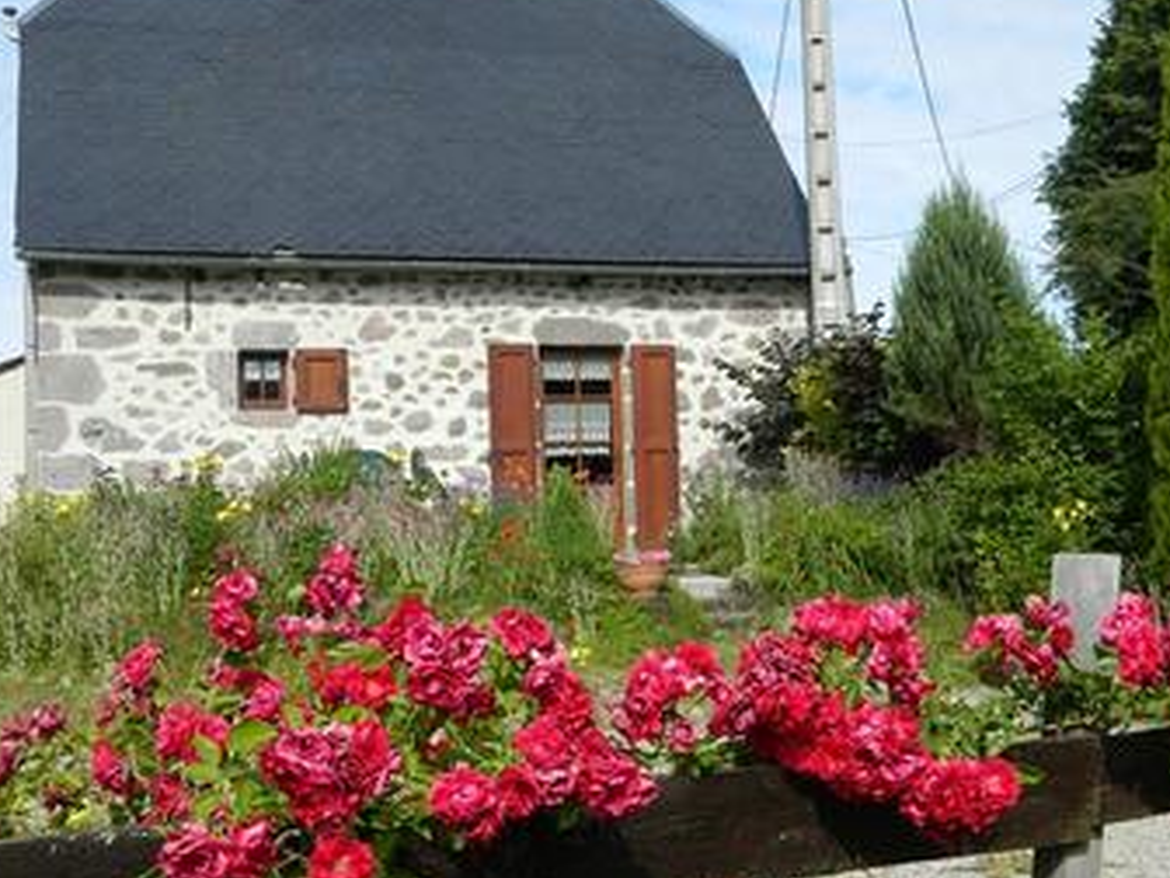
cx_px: 759
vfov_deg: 24.0
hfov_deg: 31.5
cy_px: 434
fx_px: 2062
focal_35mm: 61
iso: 80
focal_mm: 7.3
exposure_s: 1/800
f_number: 3.5
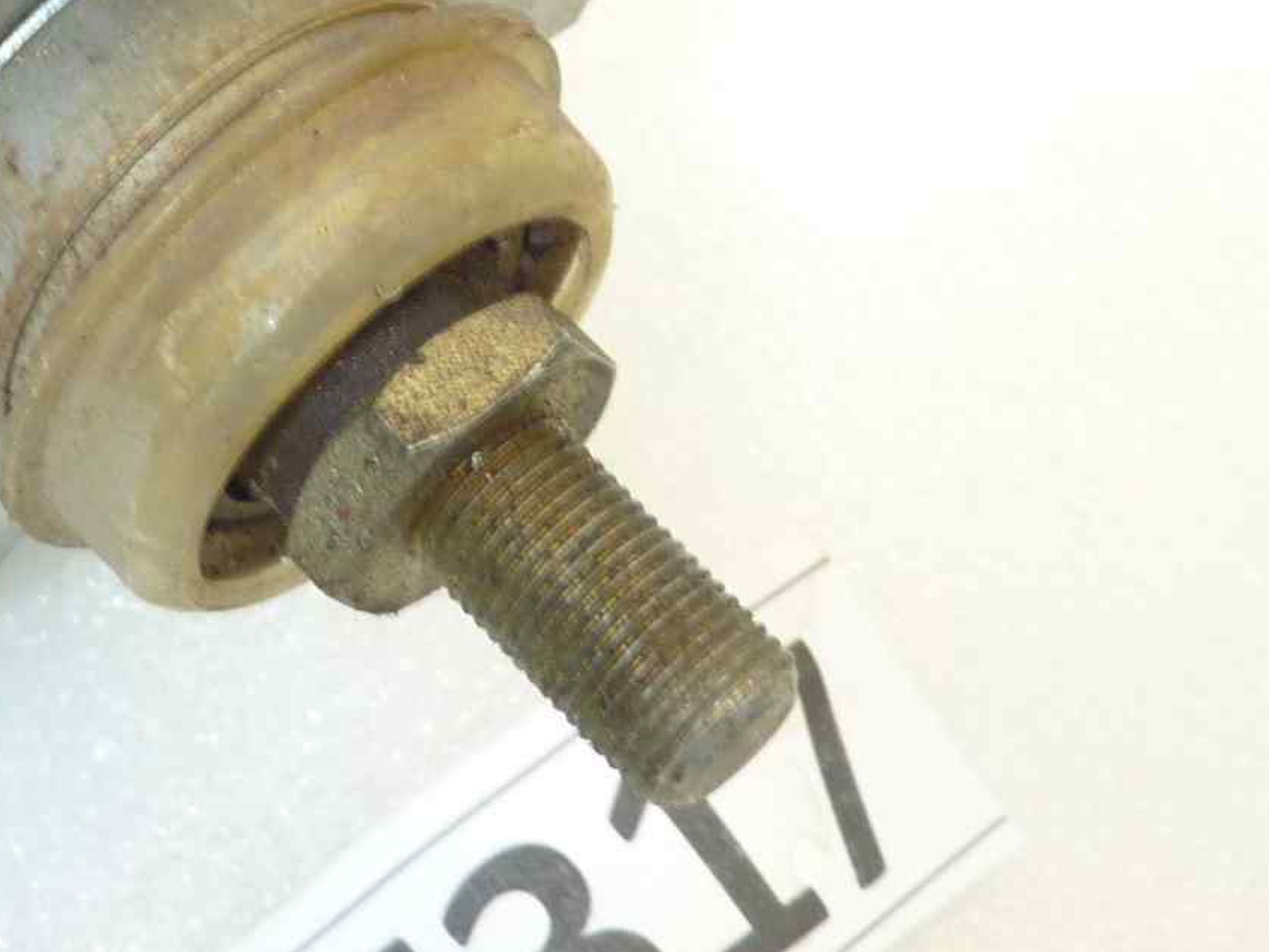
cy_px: -77
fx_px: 2787
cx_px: 134
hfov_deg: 24.9
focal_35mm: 76
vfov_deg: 18.7
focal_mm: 4.1
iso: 80
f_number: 3.3
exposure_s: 1/15
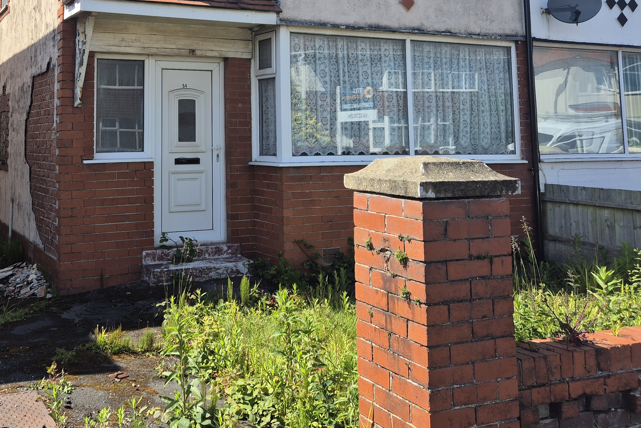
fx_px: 694
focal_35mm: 39
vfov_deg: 33.0
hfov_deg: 48.4
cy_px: 70
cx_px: 196
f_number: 1.8
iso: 25
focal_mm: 5.4
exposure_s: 1/1116
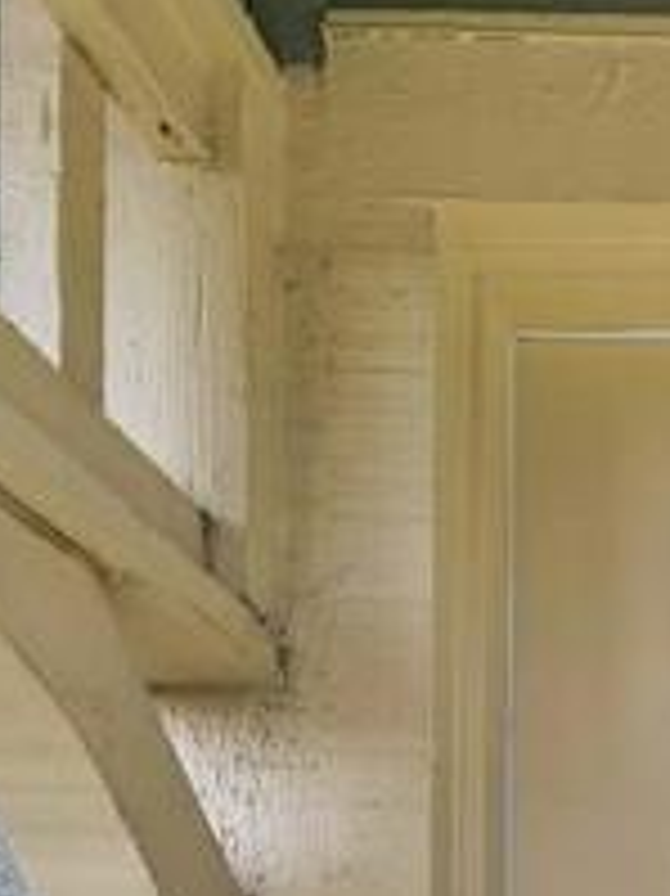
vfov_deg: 31.0
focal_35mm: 45
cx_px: 1057
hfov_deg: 23.9
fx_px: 1163
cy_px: 1211
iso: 125
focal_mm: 7
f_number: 4
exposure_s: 1/125
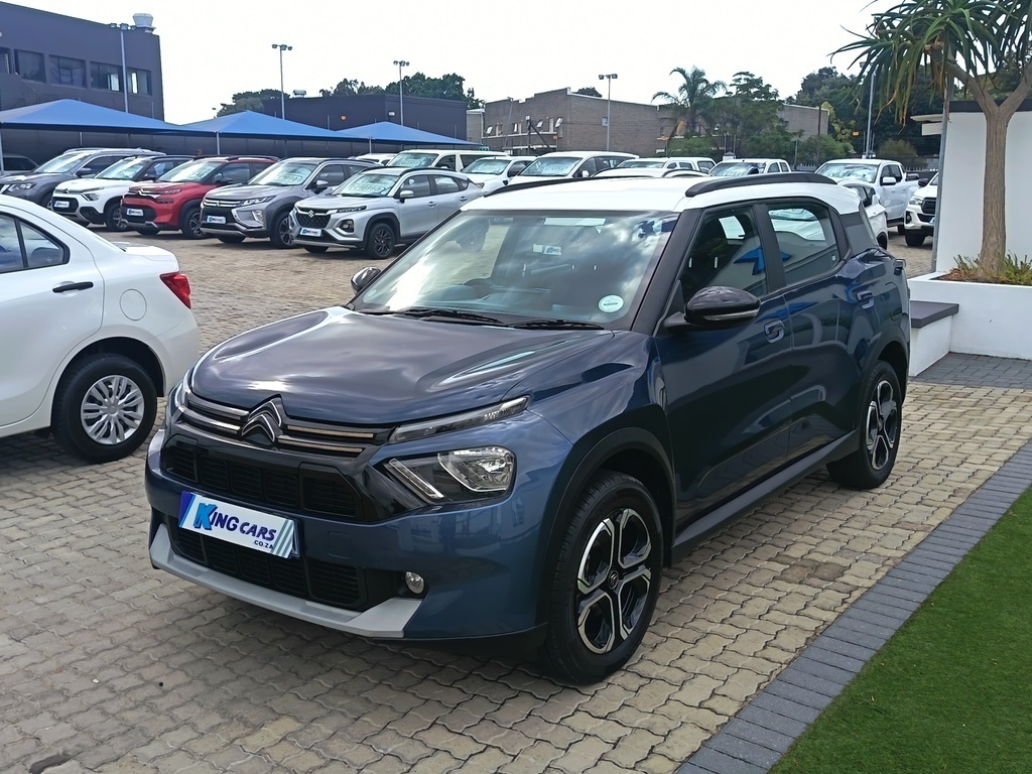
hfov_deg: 52.6
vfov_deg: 40.7
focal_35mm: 35
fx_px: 1043
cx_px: 516
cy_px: 387
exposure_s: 1/346
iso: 100
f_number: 1.75
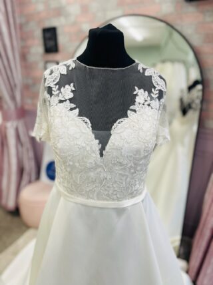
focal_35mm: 26
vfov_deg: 67.3
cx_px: 106
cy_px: 142
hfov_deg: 53.0
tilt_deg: -19.9
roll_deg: +0.3
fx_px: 213
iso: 80
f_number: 1.6
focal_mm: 5.1
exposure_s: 1/100
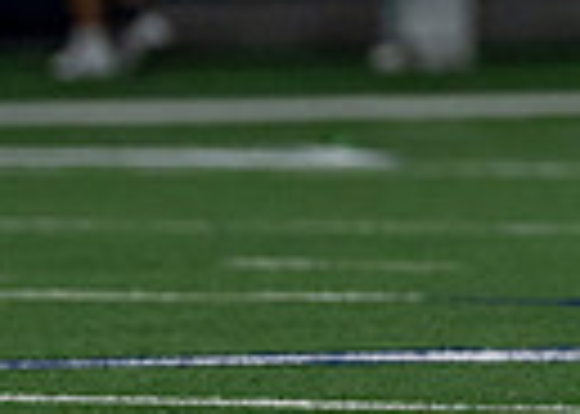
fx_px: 26392
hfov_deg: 1.3
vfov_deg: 0.9
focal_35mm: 1603
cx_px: 761
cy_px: -662
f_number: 2.8
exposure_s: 1/1600
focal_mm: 200
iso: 1600
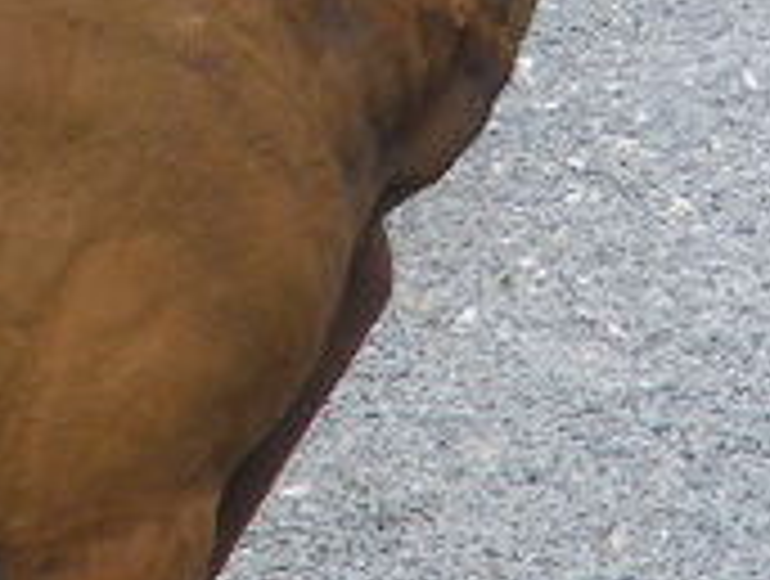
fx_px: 4681
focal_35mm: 210
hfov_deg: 8.7
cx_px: -923
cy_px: 198
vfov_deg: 7.1
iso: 64
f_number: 3.5
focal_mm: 6.3
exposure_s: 1/160
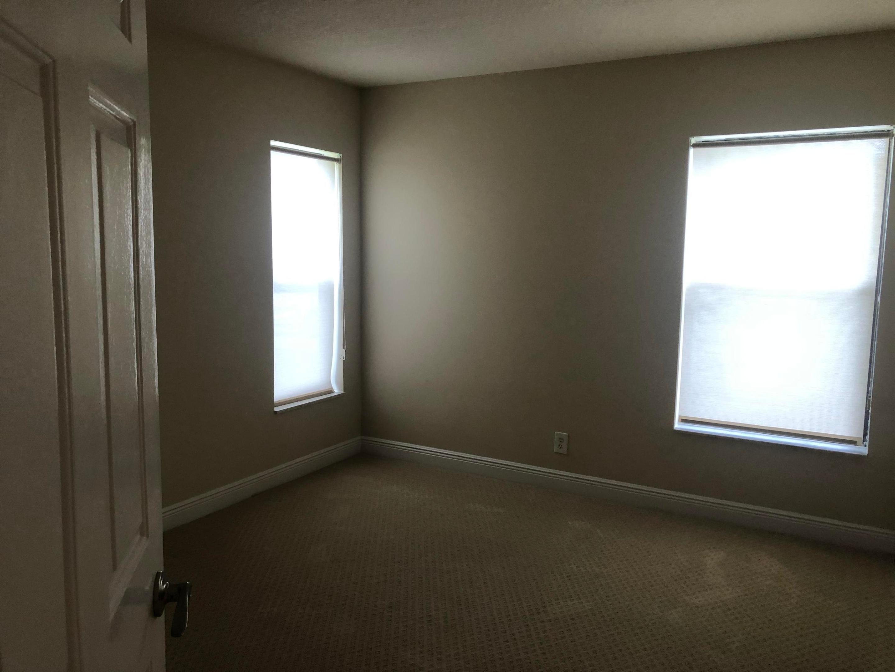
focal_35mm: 28
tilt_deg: -7.7
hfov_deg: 63.4
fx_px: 724
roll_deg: -0.4
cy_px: 336
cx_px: 448
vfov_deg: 49.7
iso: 40
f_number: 1.8
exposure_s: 1/30
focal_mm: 3.99
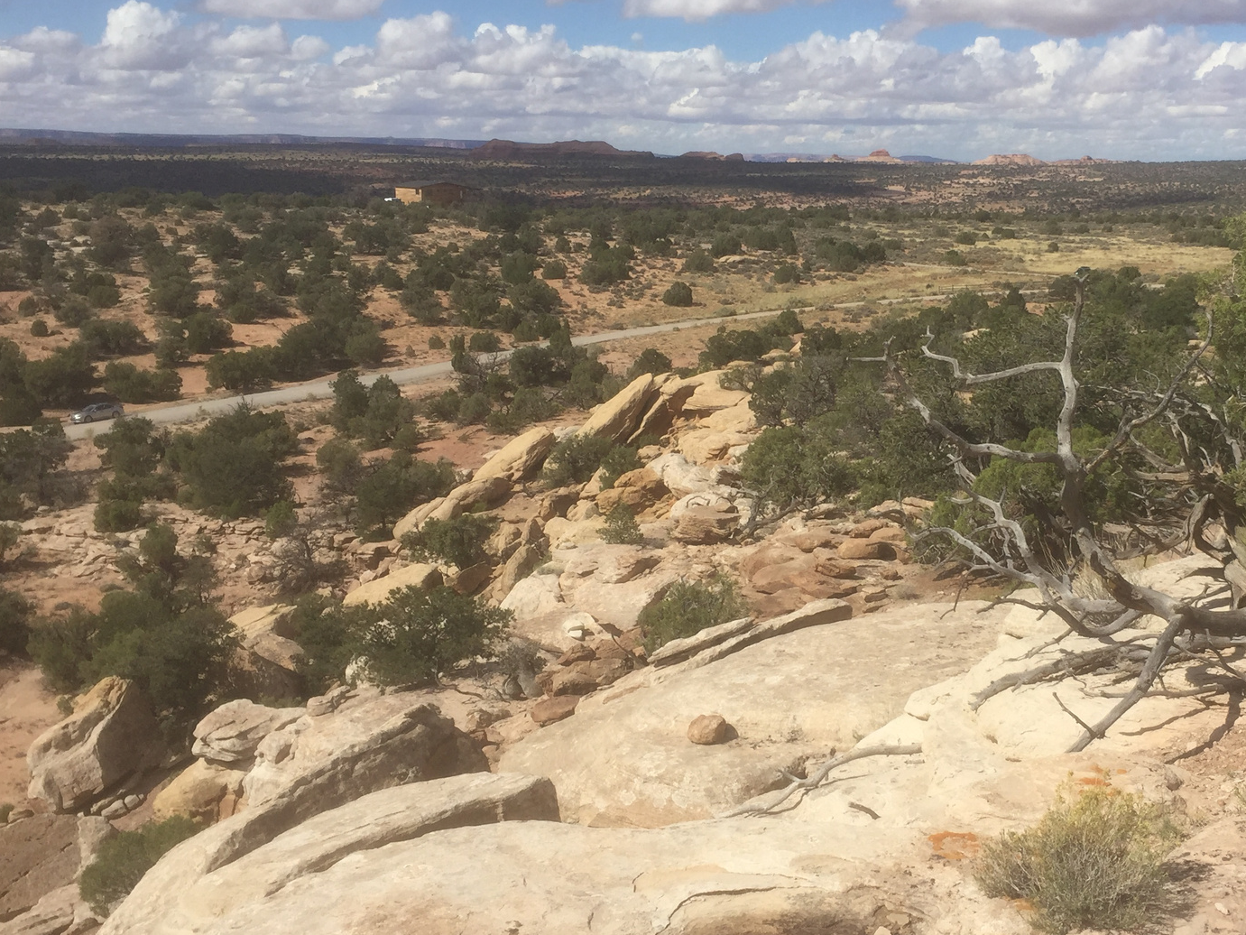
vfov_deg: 33.6
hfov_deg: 43.1
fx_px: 1548
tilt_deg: -11.3
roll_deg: -0.8
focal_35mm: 43
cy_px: 446
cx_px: 846
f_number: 2.2
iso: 32
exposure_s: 1/3597
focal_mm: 4.15
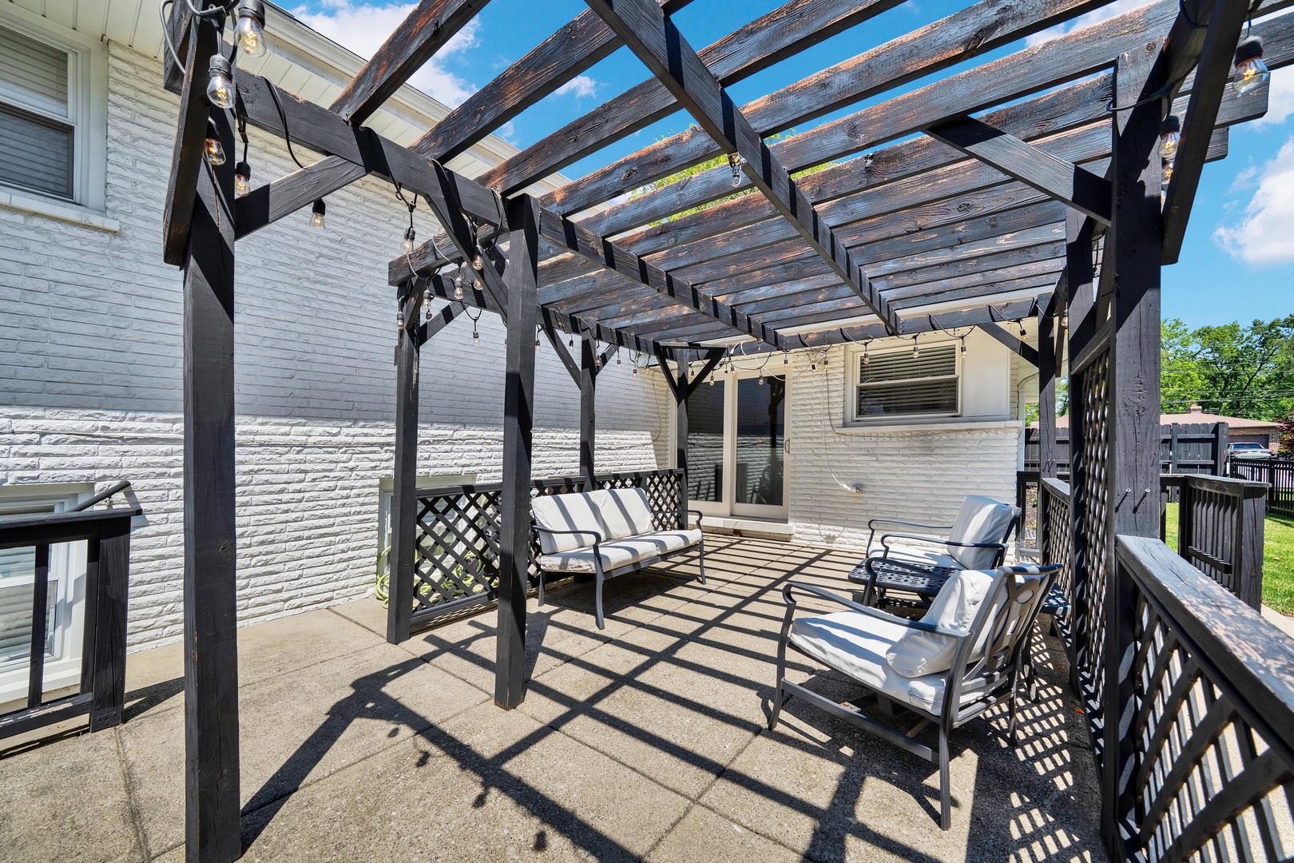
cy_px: 432
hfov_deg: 112.6
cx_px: 647
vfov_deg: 90.0
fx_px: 431
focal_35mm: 12
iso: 400
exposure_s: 1/800
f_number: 7.1
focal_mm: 12
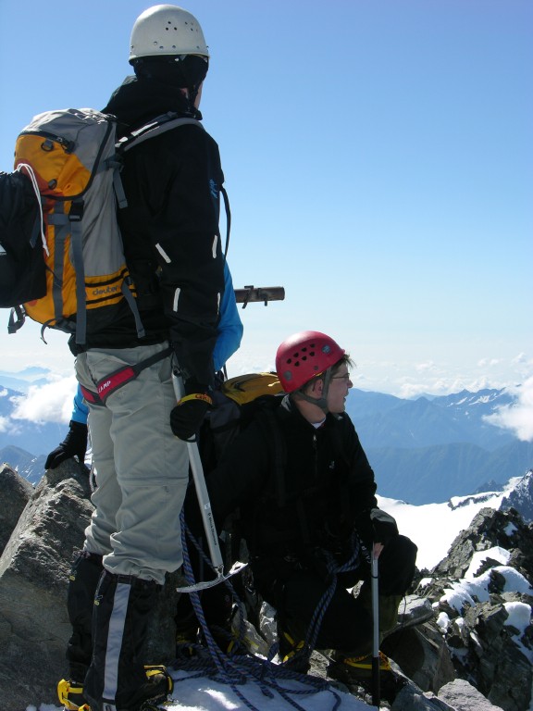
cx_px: 266
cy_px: 356
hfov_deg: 27.0
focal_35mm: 54
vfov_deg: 35.5
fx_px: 1109
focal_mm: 13.7
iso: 50
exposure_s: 1/291
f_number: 6.2
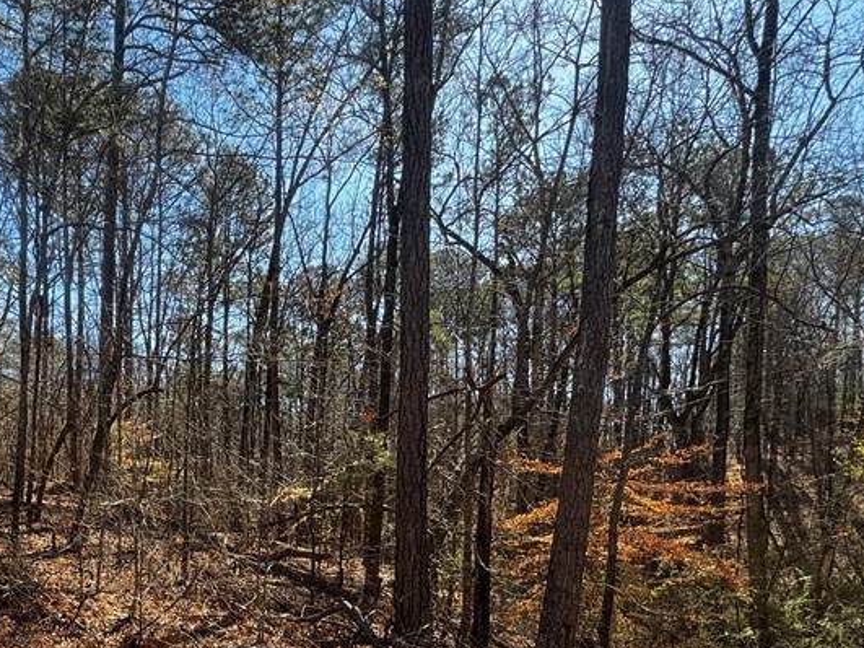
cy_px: 526
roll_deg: +0.3
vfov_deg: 48.2
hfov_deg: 62.3
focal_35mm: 27
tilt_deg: -3.4
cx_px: 238
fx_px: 674
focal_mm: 2.22
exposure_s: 1/273
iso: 40
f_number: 2.2
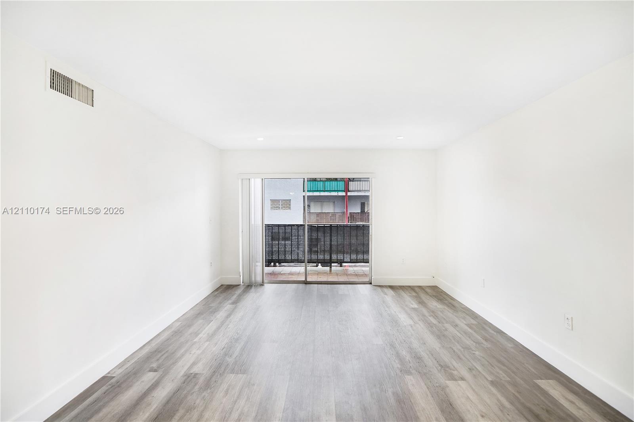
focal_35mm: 16
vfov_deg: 73.7
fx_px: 282
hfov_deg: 96.7
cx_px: 317
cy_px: 211
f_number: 4
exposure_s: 1/100
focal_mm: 16
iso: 500
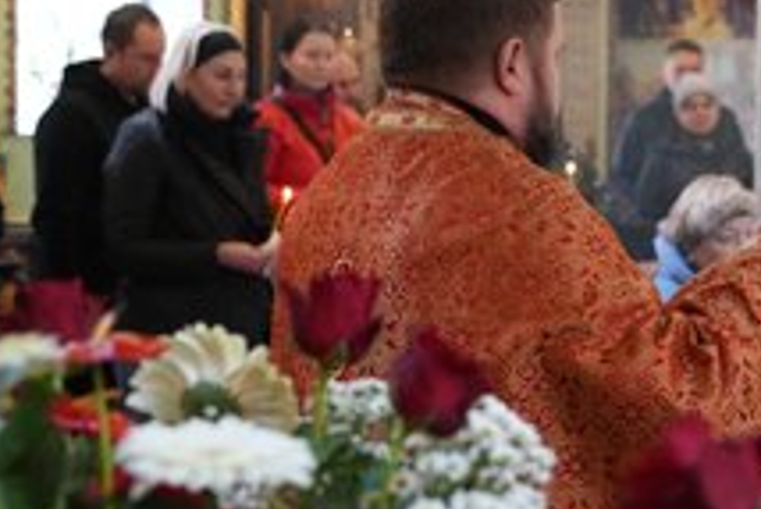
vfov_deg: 15.5
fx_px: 1861
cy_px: 173
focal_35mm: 88
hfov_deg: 22.9
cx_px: 555
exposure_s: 1/200
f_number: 4
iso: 6400
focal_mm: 47
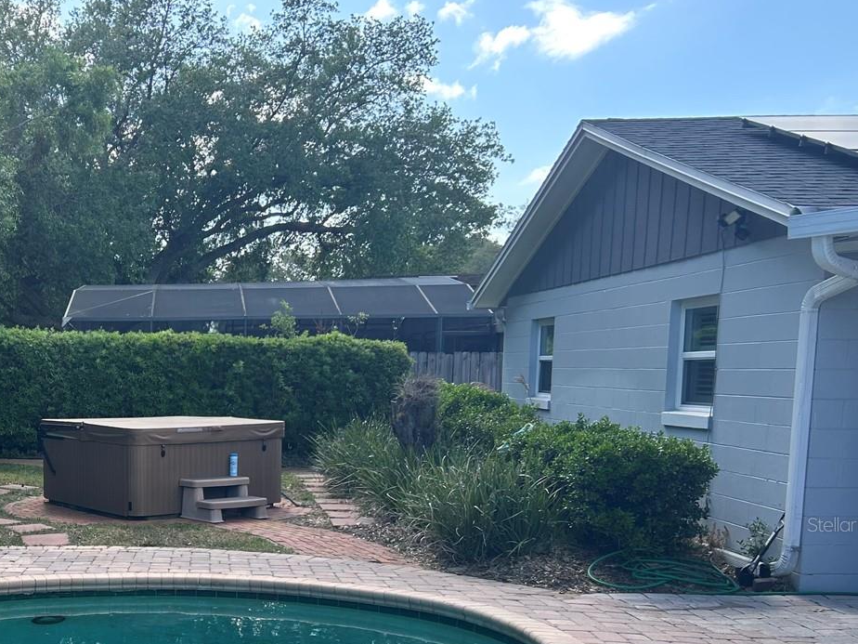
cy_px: 524
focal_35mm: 45
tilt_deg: -7.4
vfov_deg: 31.3
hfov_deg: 40.1
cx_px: 152
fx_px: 1115
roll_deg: +0.4
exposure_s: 1/1068
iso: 50
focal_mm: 5.7
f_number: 1.5
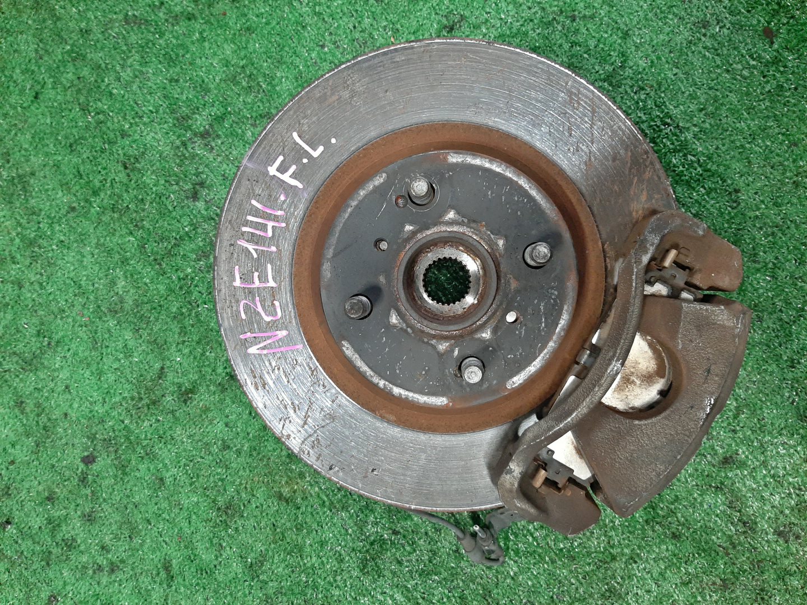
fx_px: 606
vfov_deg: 53.1
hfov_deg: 67.3
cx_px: 404
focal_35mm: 26
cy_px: 302
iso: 209
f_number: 1.7
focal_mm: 3.93
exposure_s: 1/33
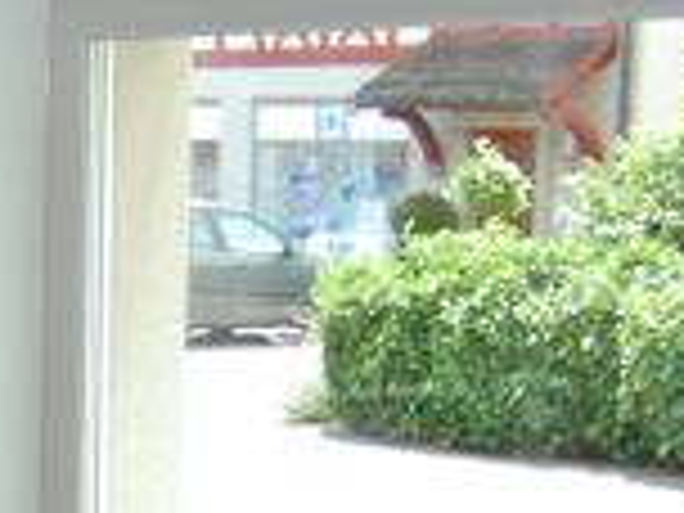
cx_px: -292
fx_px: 2885
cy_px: 801
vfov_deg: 9.8
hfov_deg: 12.9
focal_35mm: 146
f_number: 4
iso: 400
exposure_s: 1/320
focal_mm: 24
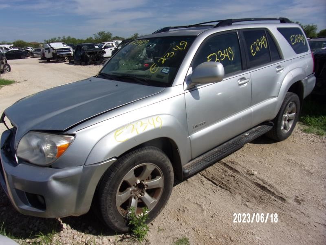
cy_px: 122
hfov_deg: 71.6
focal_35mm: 24
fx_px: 226
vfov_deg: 56.8
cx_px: 163
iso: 80
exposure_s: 1/280
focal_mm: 4.3
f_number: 10.8
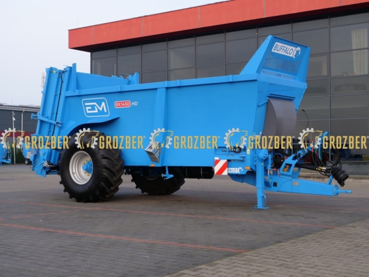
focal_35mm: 56
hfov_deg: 34.3
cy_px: 138
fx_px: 597
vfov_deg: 26.1
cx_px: 184
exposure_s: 1/160
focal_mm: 28
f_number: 5
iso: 200
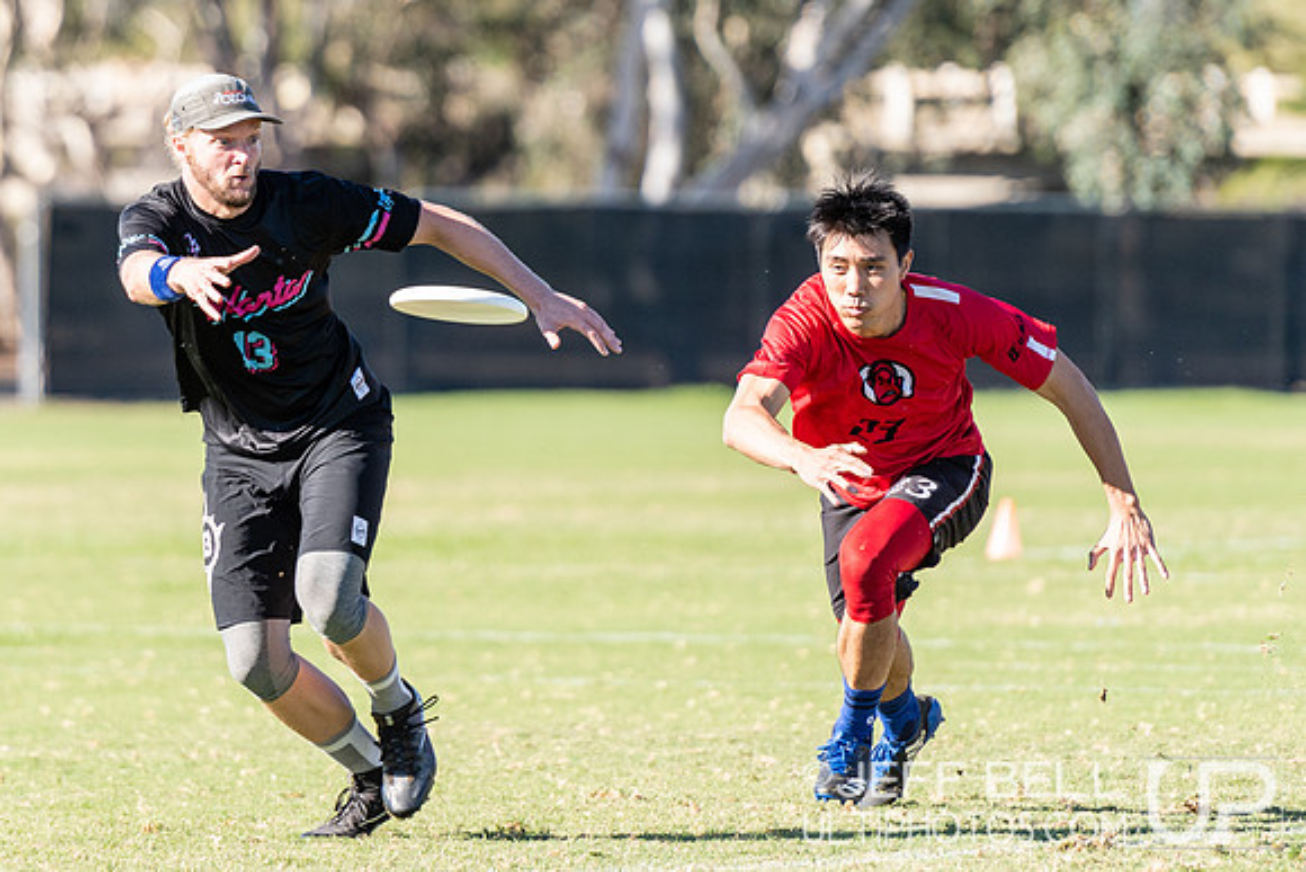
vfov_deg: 3.2
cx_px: 467
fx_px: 15828
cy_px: 268
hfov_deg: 4.7
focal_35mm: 436
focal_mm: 200
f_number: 2.8
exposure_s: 1/2000
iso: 200
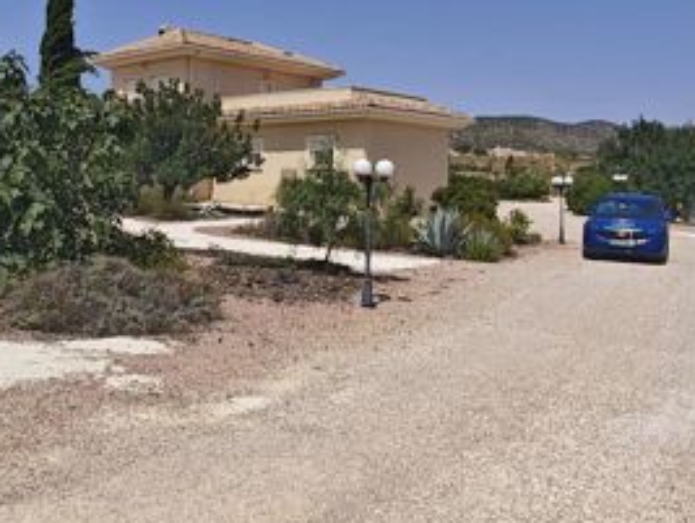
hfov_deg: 48.3
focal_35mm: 37
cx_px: 181
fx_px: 744
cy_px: 185
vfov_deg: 38.4
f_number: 2.2
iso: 50
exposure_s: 1/847
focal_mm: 2.16
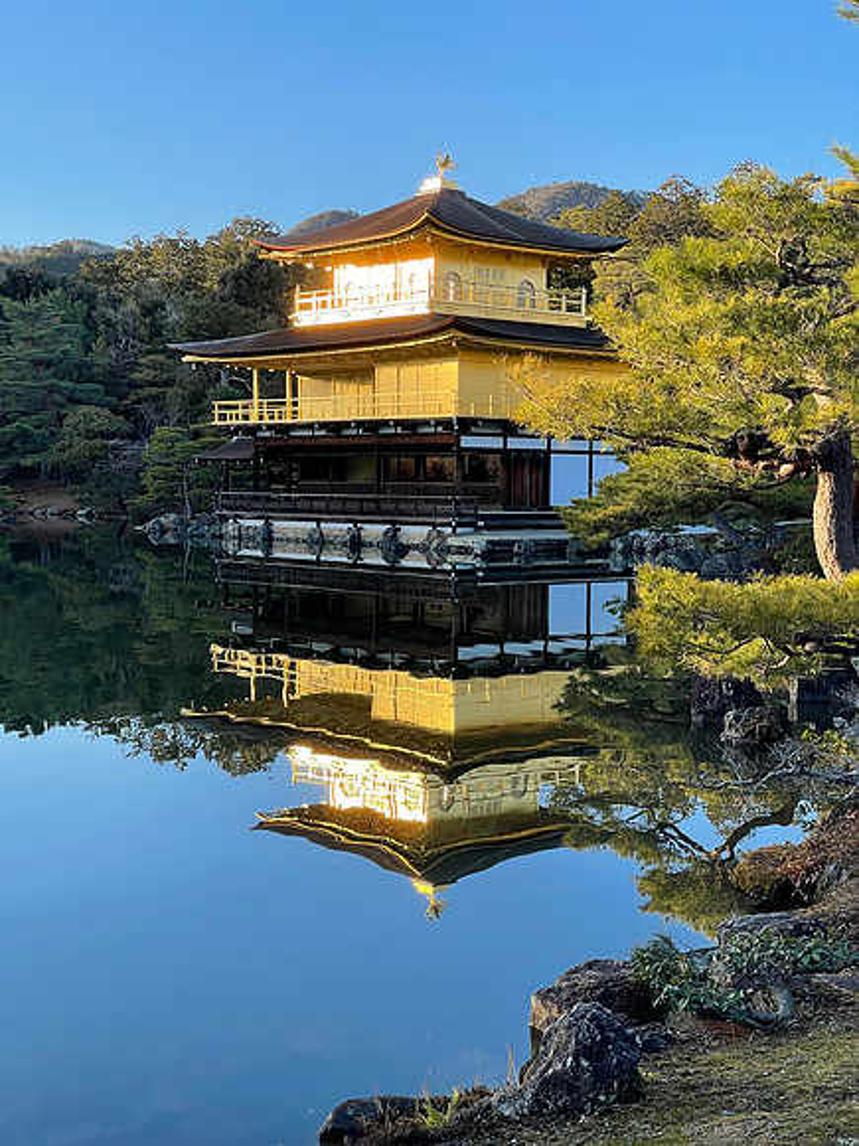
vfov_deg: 36.8
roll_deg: -1.2
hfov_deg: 28.0
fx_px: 1721
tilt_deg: -1.7
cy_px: 573
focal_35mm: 52
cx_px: 430
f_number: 2
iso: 25
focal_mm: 6
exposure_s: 1/353
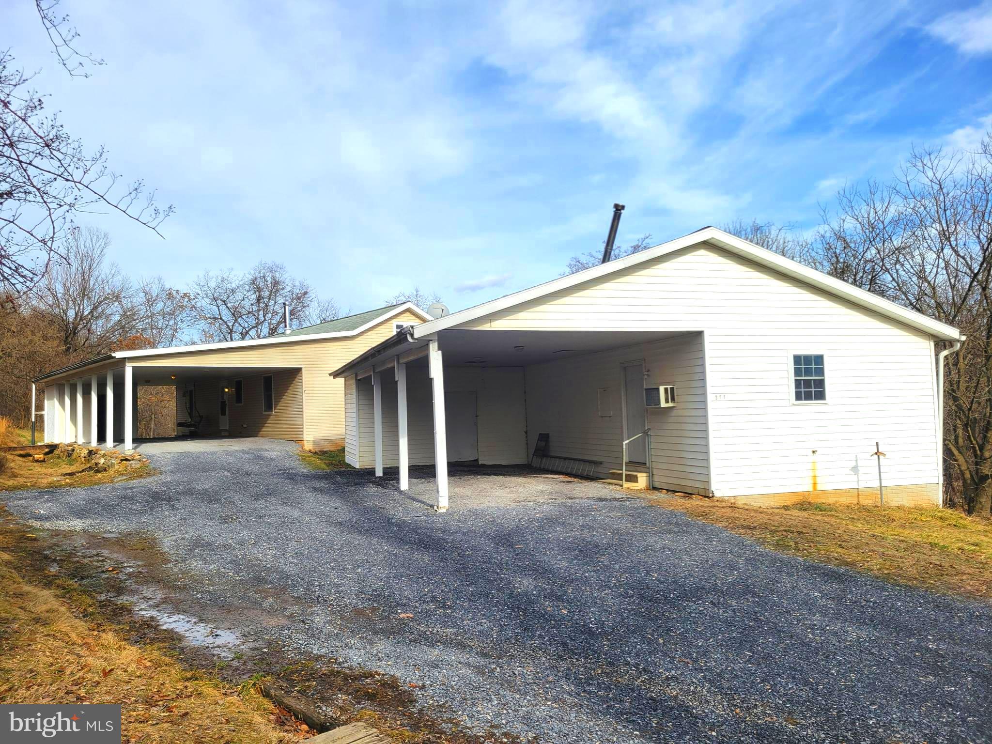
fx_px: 745
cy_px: 372
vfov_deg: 53.1
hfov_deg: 67.3
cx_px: 496
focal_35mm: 26
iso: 40
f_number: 1.8
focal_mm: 5.4
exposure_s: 1/2365
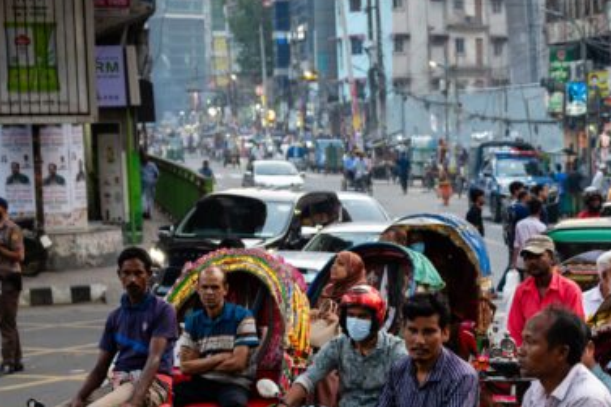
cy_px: 389
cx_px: 652
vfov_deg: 11.9
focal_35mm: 114
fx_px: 1934
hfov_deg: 17.4
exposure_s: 1/80
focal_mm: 42
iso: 640
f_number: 3.2
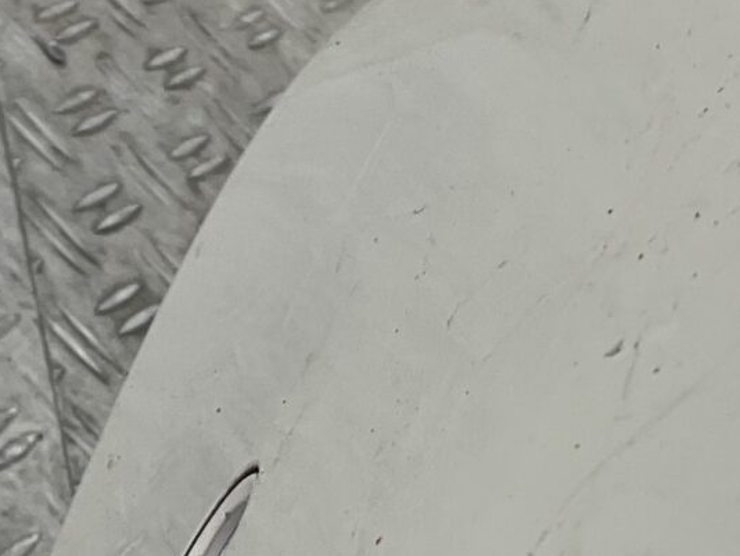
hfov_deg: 14.1
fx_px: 2973
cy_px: 462
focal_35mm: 139
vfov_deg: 10.6
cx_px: 148
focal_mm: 3
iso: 16
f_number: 1.8
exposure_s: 1/143
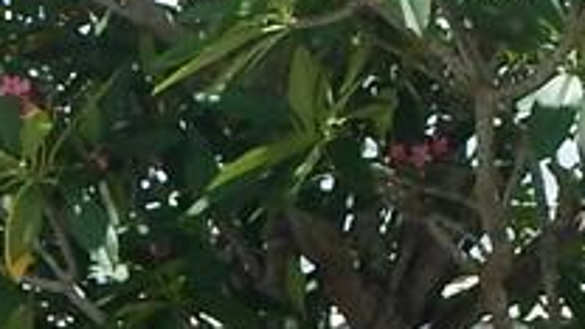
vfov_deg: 6.6
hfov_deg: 11.7
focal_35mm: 184
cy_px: 343
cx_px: 290
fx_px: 2854
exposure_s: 1/400
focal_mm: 4
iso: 125
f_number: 6
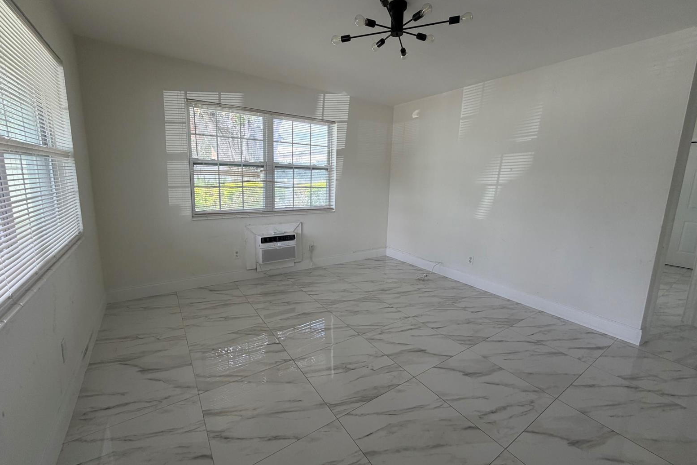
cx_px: 351
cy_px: 224
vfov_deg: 77.3
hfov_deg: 100.4
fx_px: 290
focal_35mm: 15
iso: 100
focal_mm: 2.22
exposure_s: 1/121
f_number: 2.2
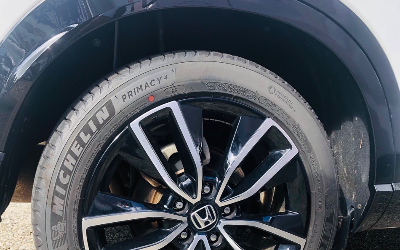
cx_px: 200
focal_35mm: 40
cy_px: 196
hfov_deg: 49.3
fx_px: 436
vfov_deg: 31.3
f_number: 1.8
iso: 20
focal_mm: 4
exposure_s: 1/312
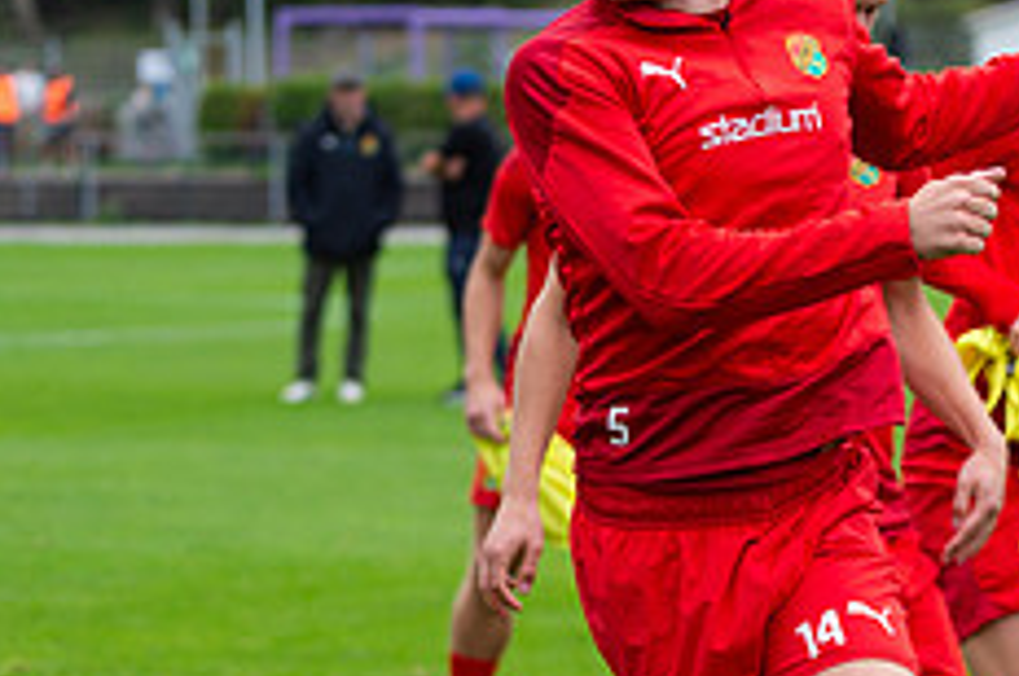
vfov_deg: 6.7
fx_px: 5795
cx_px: 707
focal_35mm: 205
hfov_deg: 10.0
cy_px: 536
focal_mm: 82
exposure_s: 1/1600
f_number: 3.2
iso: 450
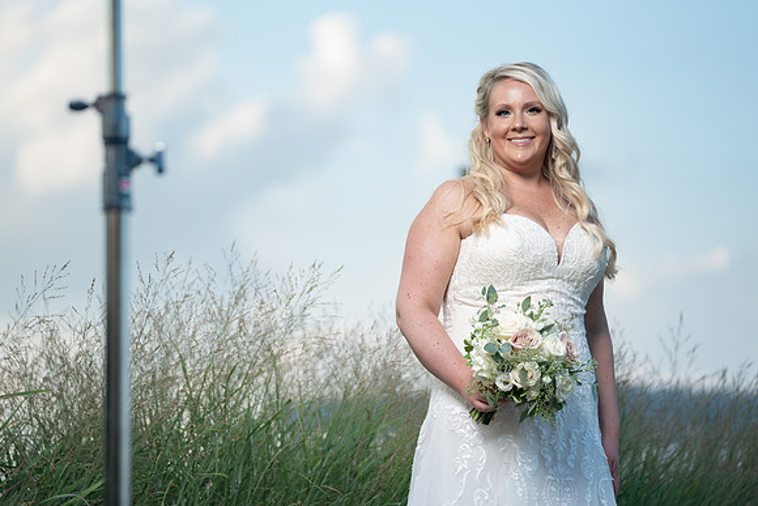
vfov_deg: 9.3
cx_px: 373
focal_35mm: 148
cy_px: 257
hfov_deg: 13.9
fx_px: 3111
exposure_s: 1/250
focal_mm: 137
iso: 50
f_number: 2.8
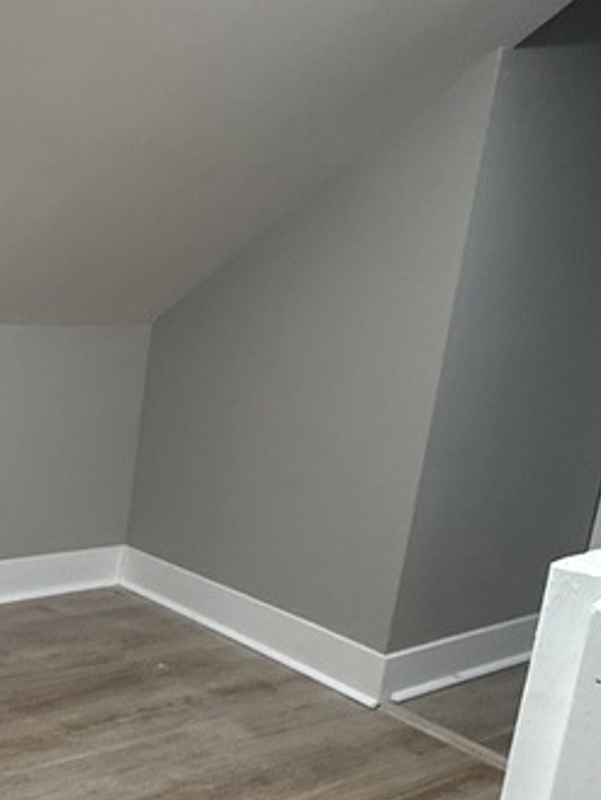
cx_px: -119
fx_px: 1064
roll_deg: -4.3
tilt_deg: -10.7
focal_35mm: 46
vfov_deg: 41.1
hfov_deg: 27.7
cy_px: 474
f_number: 2.2
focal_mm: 2.22
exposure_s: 1/60
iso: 250
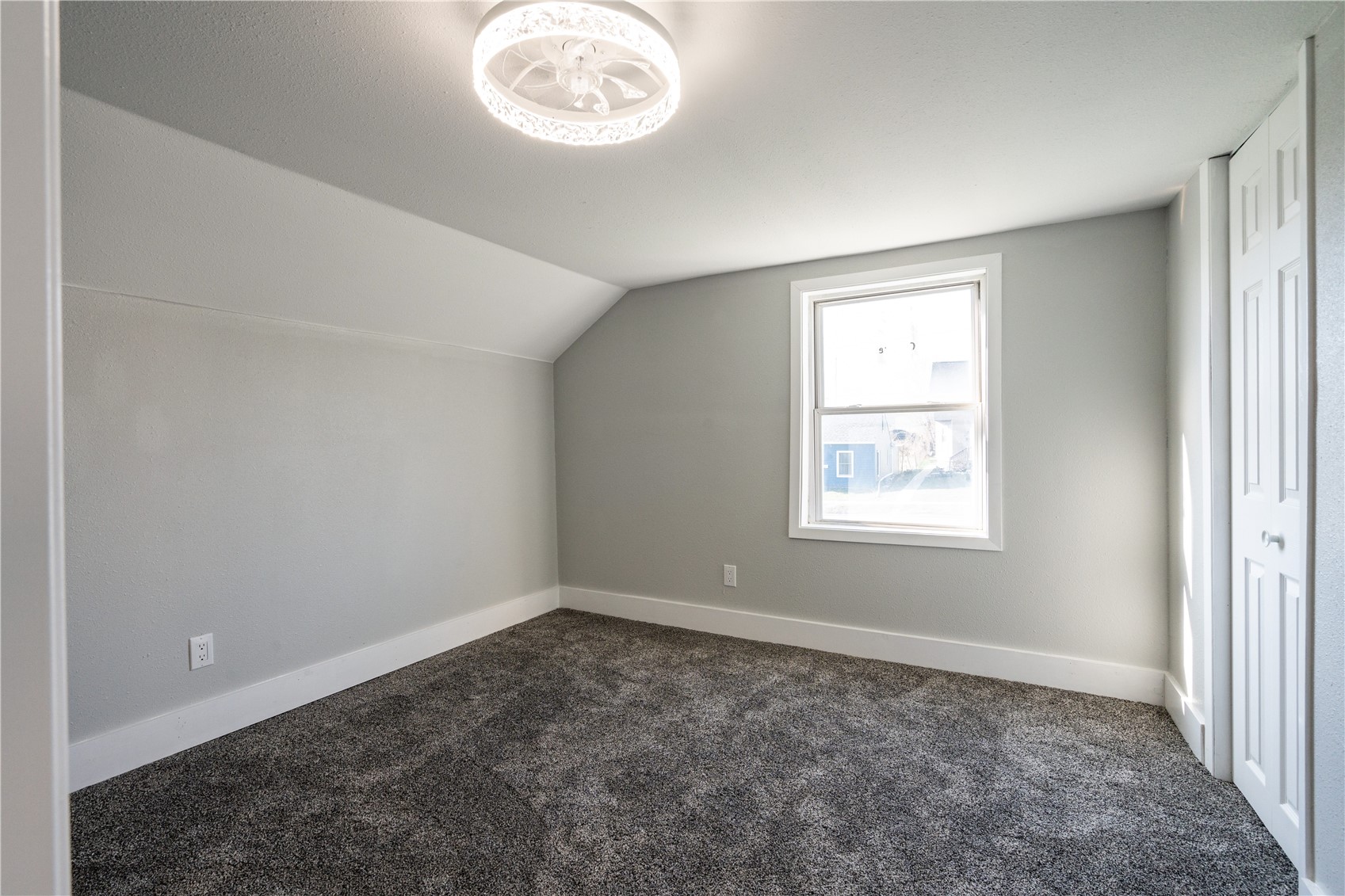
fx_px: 598
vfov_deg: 73.7
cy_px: 448
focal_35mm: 16
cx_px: 672
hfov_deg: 96.7
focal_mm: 16
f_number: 10
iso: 640
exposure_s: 1/60
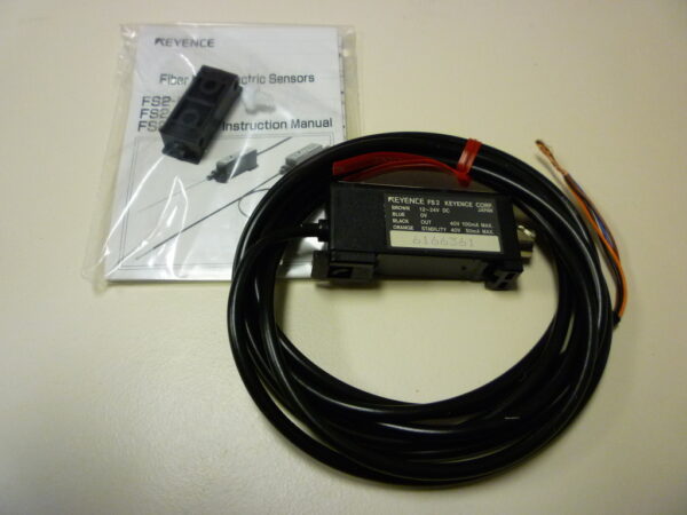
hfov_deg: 61.7
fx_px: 576
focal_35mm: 29
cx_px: 344
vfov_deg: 48.2
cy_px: 258
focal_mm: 5.2
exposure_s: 1/30
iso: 400
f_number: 3.3
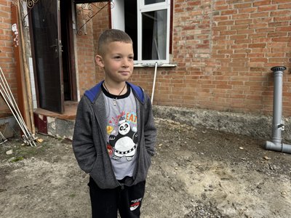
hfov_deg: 71.6
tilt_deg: -10.5
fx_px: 202
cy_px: 109
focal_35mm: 24
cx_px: 146
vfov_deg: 56.8
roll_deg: +1.4
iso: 80
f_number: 1.78
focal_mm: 6.76
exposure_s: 1/782
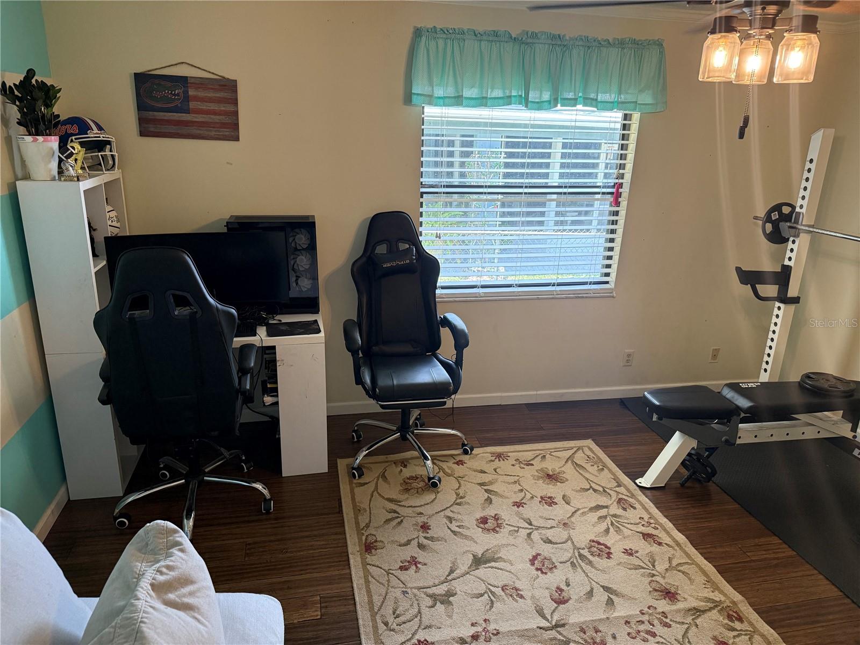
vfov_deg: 56.8
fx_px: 596
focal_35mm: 24
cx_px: 430
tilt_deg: -18.1
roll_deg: -2.0
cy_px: 322
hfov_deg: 71.6
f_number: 1.78
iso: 320
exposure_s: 1/120
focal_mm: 6.76
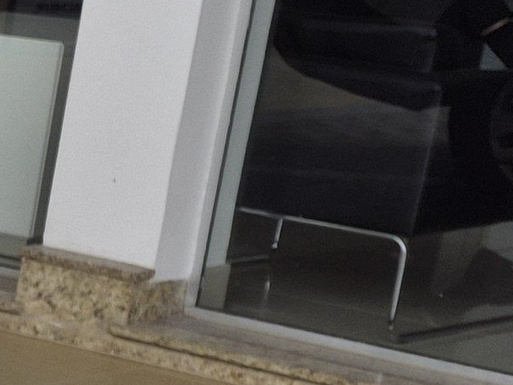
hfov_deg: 9.2
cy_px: 472
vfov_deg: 9.5
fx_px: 2283
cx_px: -1185
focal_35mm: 154
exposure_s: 1/180
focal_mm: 5.4
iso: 32
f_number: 1.8
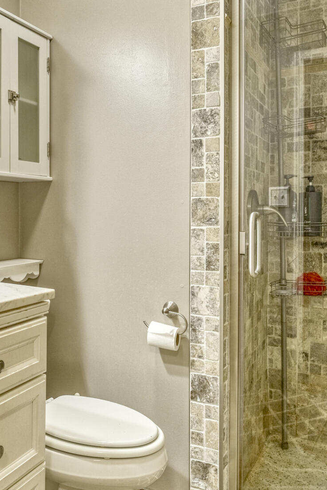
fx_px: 490
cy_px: 223
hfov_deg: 35.4
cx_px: 55
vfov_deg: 53.1
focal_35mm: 36
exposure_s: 1/8
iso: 320
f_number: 4
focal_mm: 13
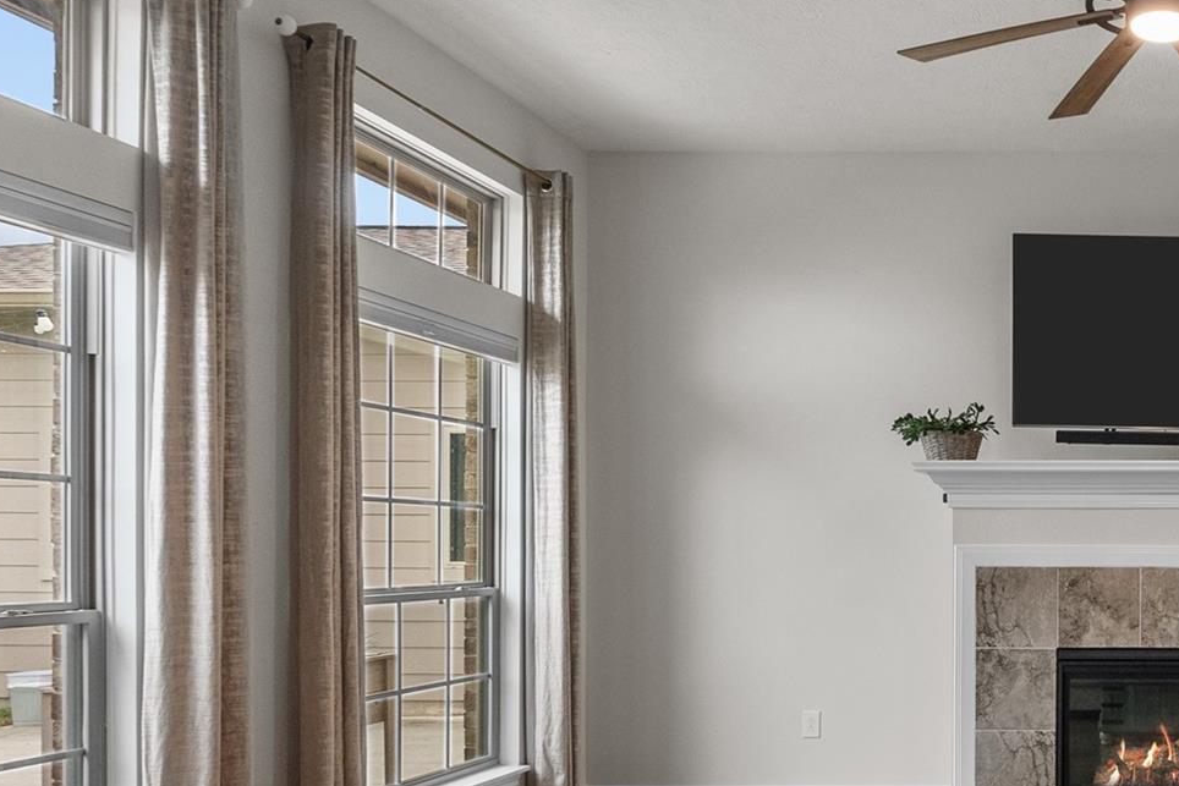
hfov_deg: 47.2
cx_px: 1158
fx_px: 1114
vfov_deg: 38.4
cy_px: 534
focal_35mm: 34
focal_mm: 16
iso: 1000
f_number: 8
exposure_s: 1/20
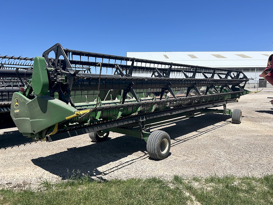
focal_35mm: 26
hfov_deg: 67.3
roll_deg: -0.1
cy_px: 102
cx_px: 136
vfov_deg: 53.1
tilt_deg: -4.4
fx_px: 205
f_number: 1.5
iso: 50
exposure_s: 1/4444
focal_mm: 5.7
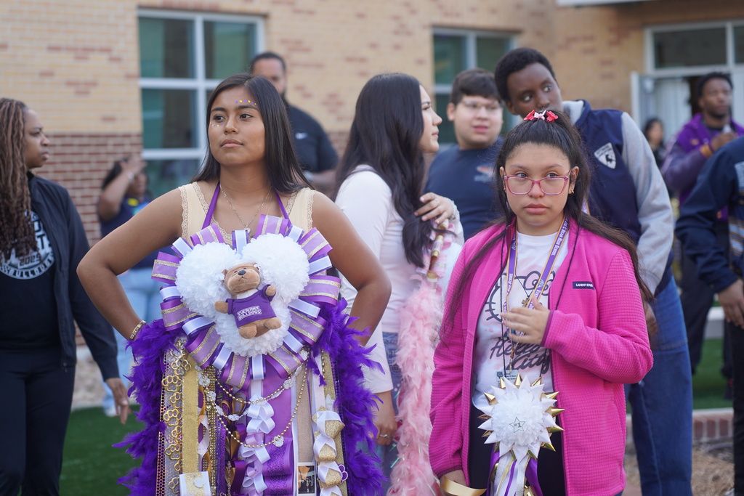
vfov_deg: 13.2
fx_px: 2149
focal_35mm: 104
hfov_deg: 19.6
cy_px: 248
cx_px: 372
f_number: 4
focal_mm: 104
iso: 200
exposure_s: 1/160
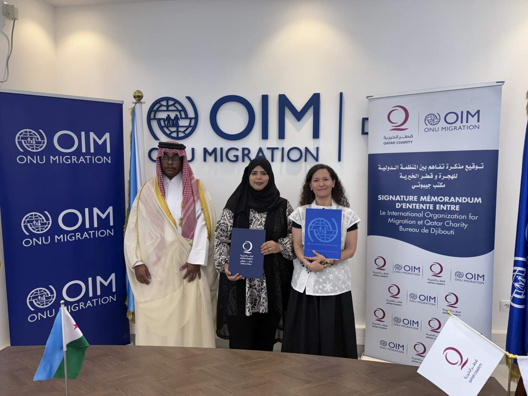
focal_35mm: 24
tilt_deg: -3.8
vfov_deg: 56.8
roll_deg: +0.2
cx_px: 264
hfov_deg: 71.6
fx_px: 366
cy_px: 198
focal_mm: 6.76
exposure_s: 1/100
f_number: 1.78
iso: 160
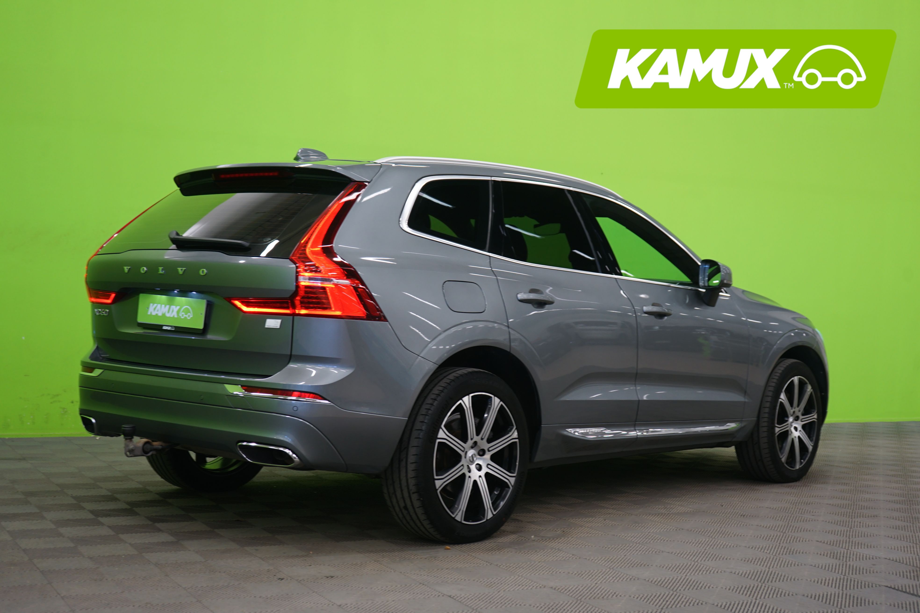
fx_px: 1227
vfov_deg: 28.1
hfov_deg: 41.1
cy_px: 306
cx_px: 460
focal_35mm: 48
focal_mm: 48
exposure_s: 1/8
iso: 400
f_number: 5
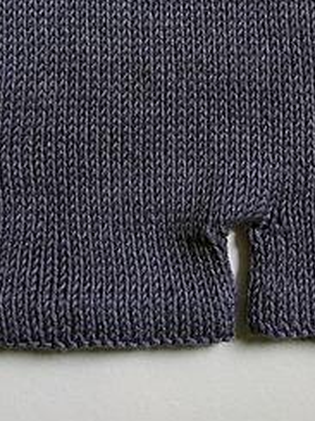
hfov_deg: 19.3
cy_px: -64
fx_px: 922
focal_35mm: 76
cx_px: 234
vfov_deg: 23.7
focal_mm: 4.15
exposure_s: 1/15
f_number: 2.2
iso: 64
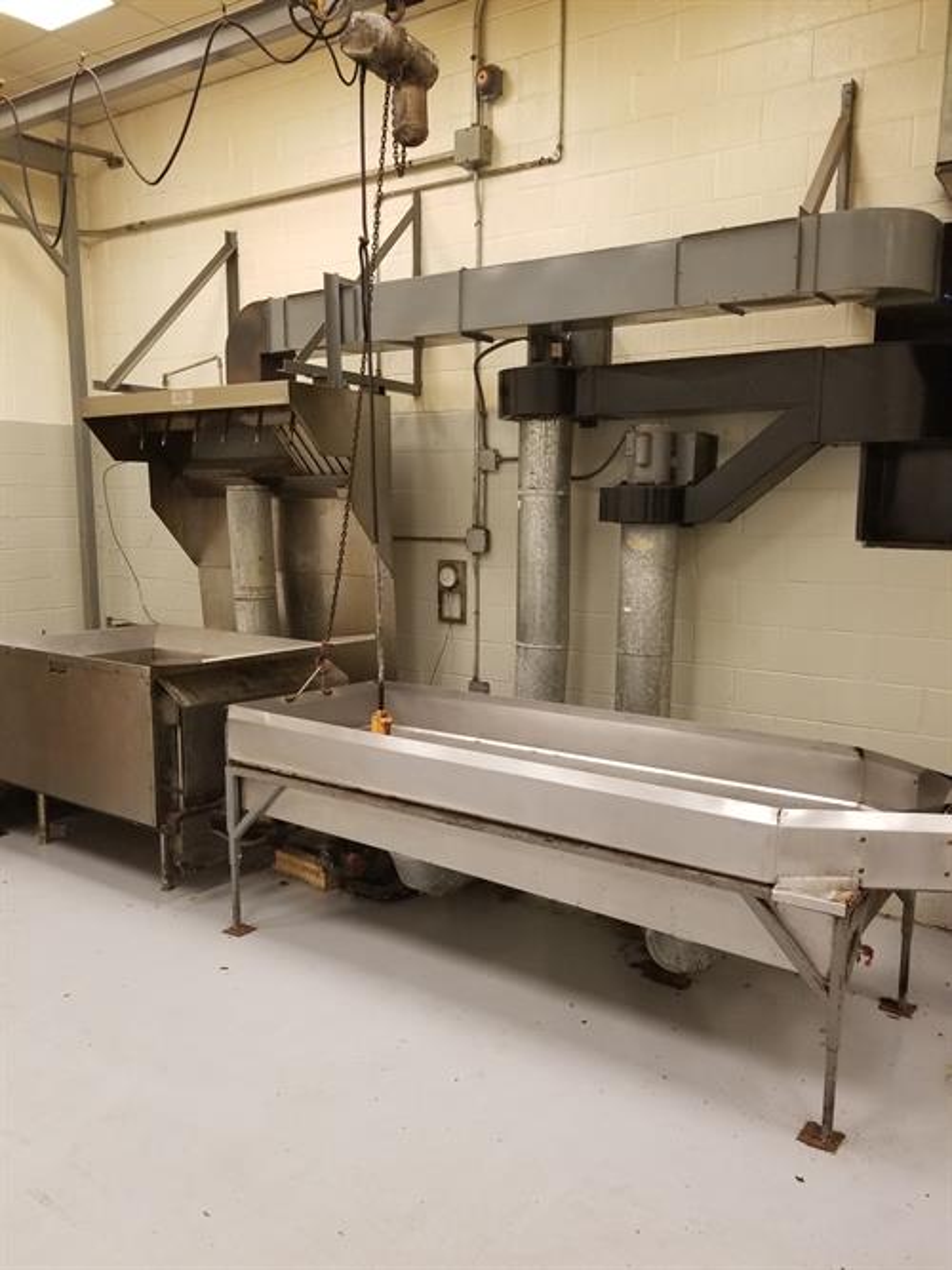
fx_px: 954
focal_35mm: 26
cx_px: 476
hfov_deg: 53.0
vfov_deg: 67.3
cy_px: 635
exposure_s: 1/60
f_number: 1.7
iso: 200
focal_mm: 4.3
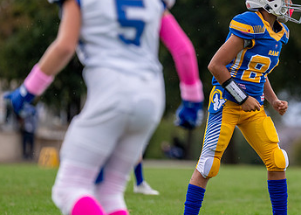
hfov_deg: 4.5
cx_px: 271
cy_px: 70
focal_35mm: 449
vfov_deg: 3.2
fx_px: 3836
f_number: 2.8
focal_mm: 200
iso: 400
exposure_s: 1/1600
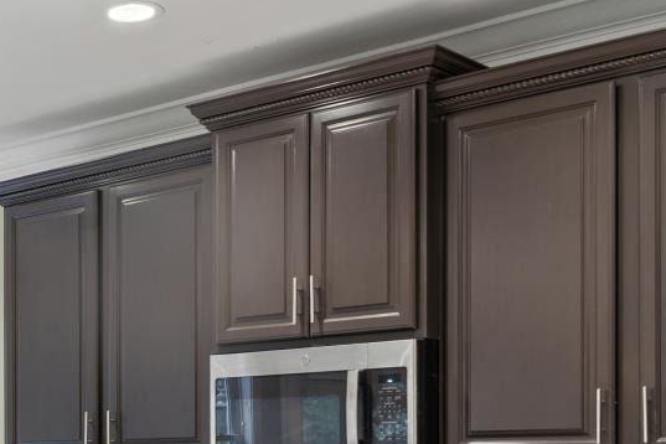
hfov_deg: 27.7
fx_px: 1239
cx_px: -51
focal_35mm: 67
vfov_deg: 19.5
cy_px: 486
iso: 100
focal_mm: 24
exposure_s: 1
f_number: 9
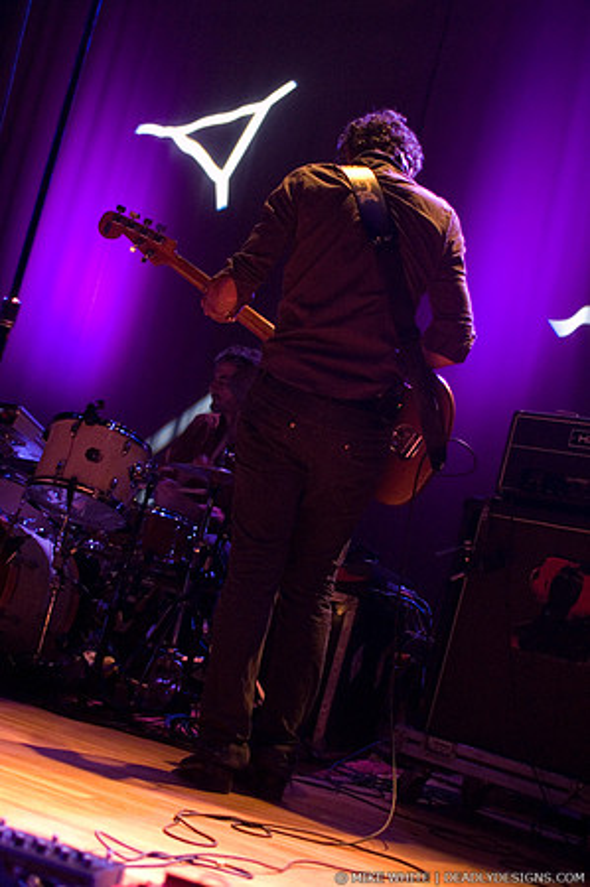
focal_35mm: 52
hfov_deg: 25.7
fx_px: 1294
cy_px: 444
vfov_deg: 37.9
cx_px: 295
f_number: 2.8
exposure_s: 1/50
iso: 1600
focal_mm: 35
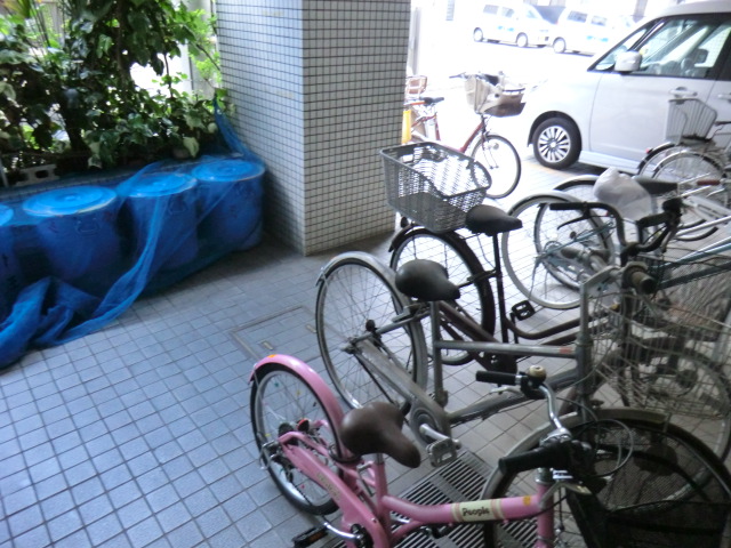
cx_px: 366
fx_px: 507
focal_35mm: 24
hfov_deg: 71.6
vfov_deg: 56.8
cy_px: 274
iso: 400
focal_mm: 4.3
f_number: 3.2
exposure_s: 1/60
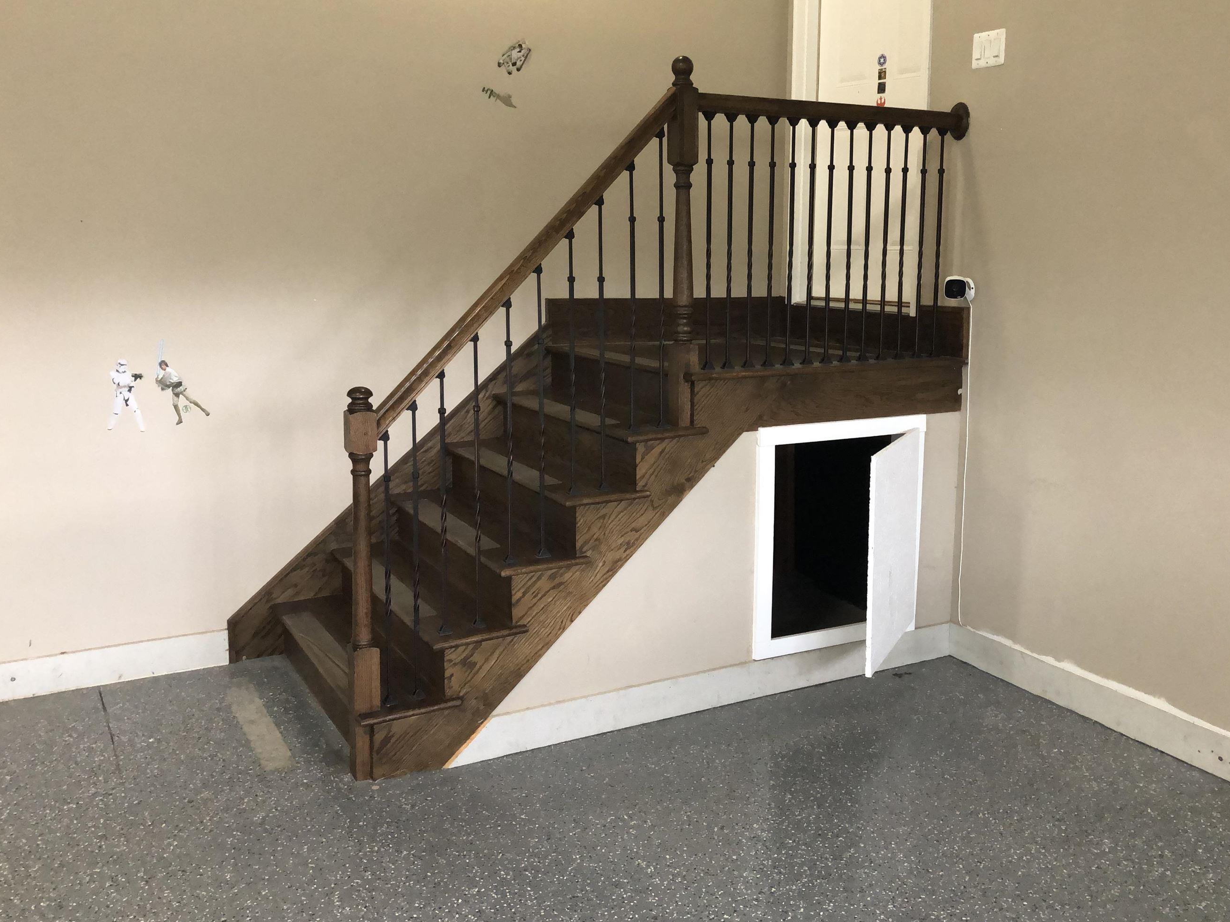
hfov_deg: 55.2
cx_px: 685
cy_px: 422
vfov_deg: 42.9
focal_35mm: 33
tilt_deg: -8.2
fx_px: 1173
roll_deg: +0.3
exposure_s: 1/60
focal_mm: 3.99
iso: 250
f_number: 1.8
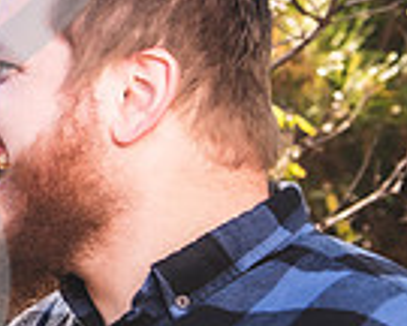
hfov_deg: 11.1
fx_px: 1939
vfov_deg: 9.6
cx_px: -344
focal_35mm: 161
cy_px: 146
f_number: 4
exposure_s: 1/250
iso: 100
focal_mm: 40
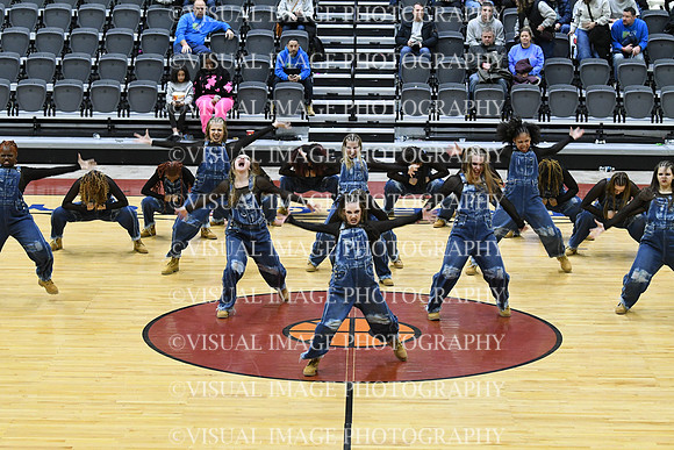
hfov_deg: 19.5
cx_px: 337
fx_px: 1966
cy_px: 225
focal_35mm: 105
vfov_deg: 13.0
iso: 4000
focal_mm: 70
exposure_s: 1/250
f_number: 4
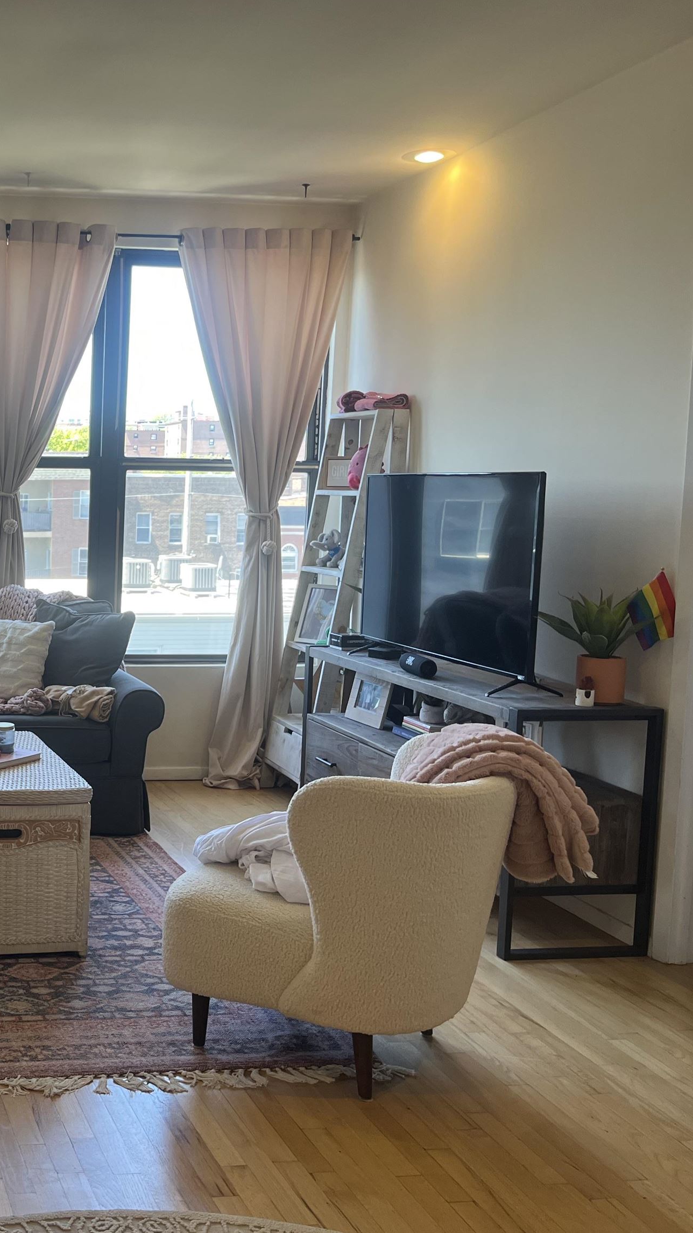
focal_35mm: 38
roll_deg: -0.9
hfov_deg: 28.5
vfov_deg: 52.8
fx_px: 1241
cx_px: -55
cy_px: 614
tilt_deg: -5.6
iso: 50
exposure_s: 1/120
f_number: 1.6
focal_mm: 5.1
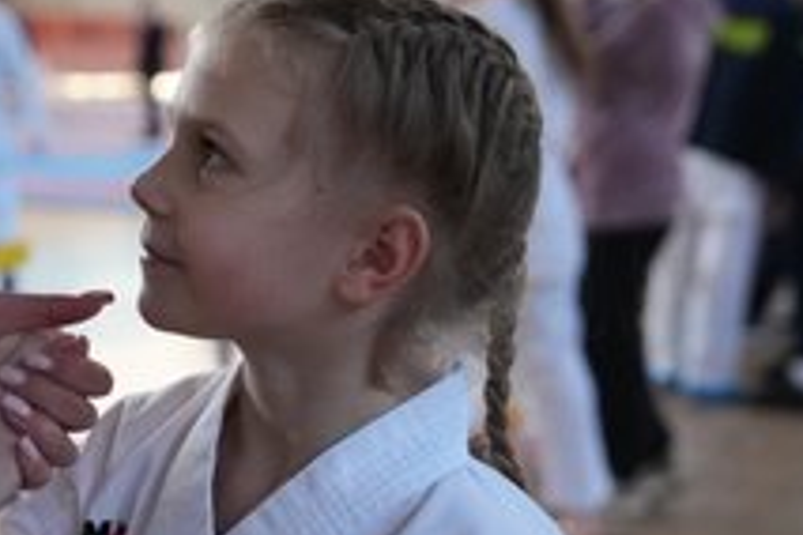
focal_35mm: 92
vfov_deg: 14.8
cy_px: 416
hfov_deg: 21.9
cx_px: 196
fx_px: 2052
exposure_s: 1/1250
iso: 12800
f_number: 3.5
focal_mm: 49
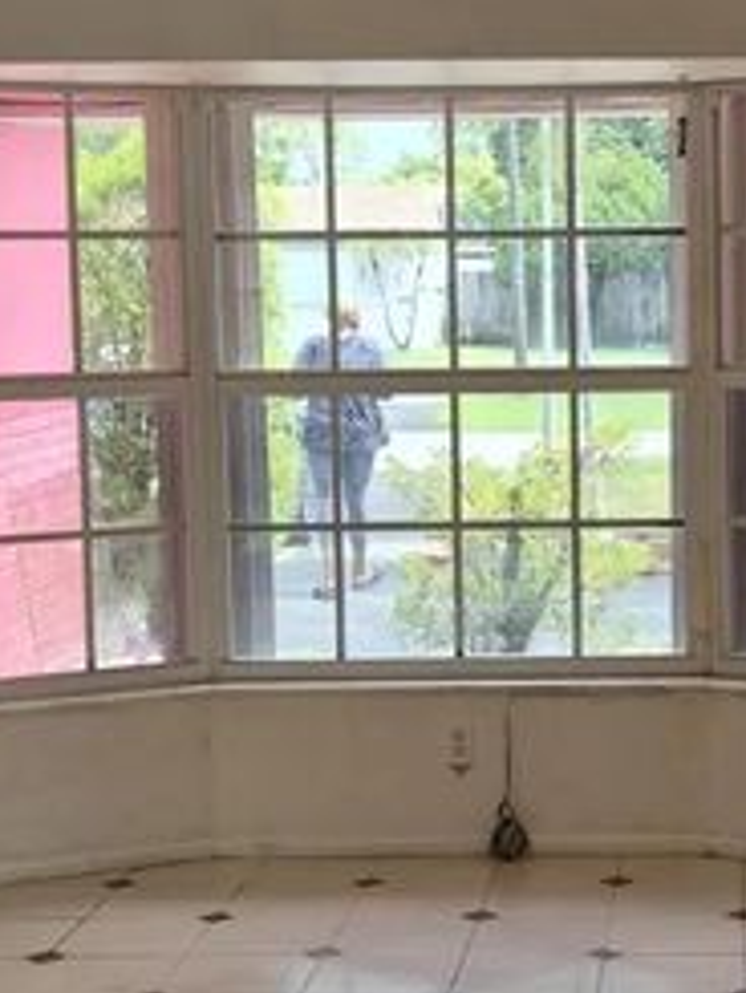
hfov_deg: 18.2
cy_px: 456
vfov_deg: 24.4
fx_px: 2297
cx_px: 665
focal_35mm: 80
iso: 25
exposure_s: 1/158
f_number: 1.8
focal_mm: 5.4
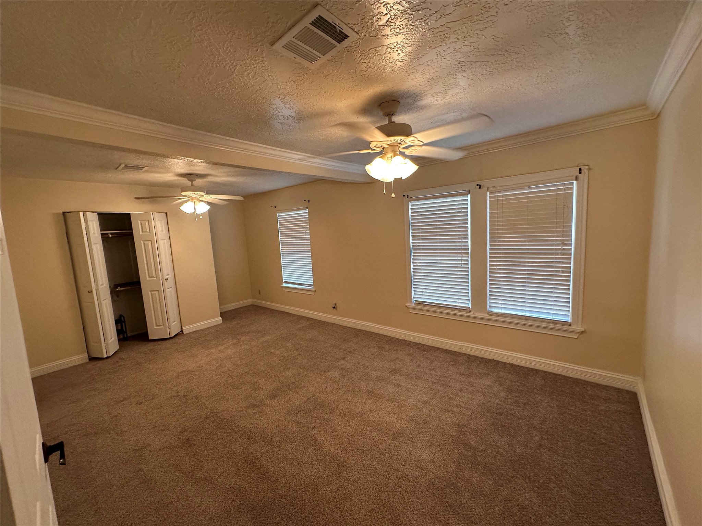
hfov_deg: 102.1
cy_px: 263
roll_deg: +3.1
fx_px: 284
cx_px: 351
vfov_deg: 85.7
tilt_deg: -5.8
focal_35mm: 14
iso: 200
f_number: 2.2
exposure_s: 1/120
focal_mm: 2.22
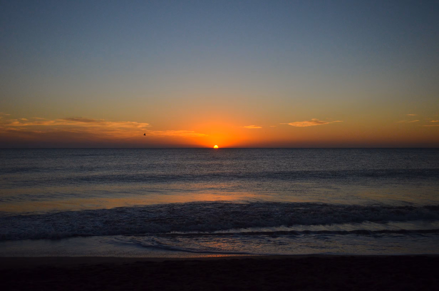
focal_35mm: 36
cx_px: 220
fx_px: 438
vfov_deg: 36.7
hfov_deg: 53.2
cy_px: 146
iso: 800
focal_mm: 24
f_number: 4.5
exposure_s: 1/2500
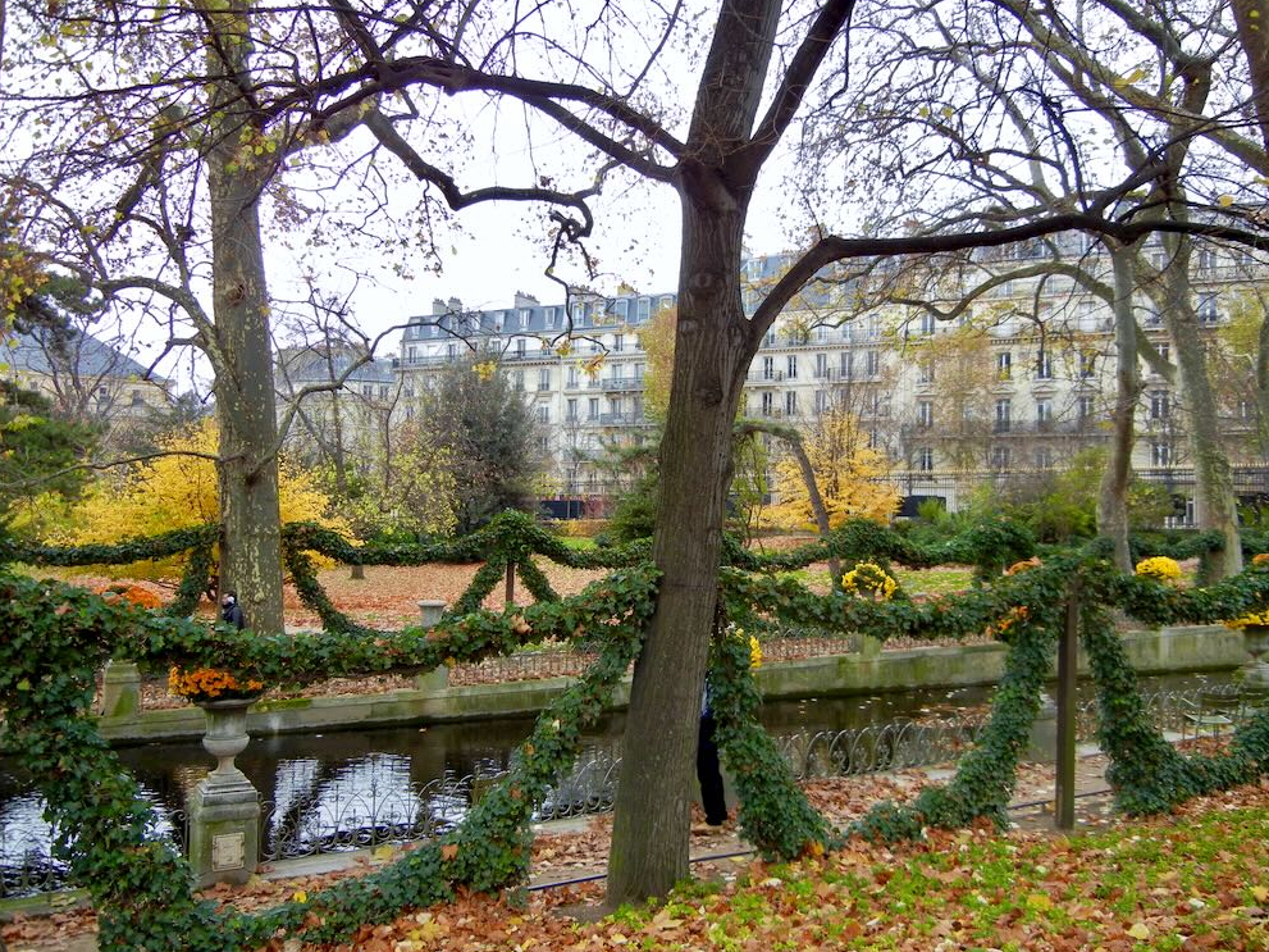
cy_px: 473
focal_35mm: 31
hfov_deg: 58.4
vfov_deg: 45.4
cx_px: 624
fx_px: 1136
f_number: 3.5
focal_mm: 5.4
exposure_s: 1/85.3
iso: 160
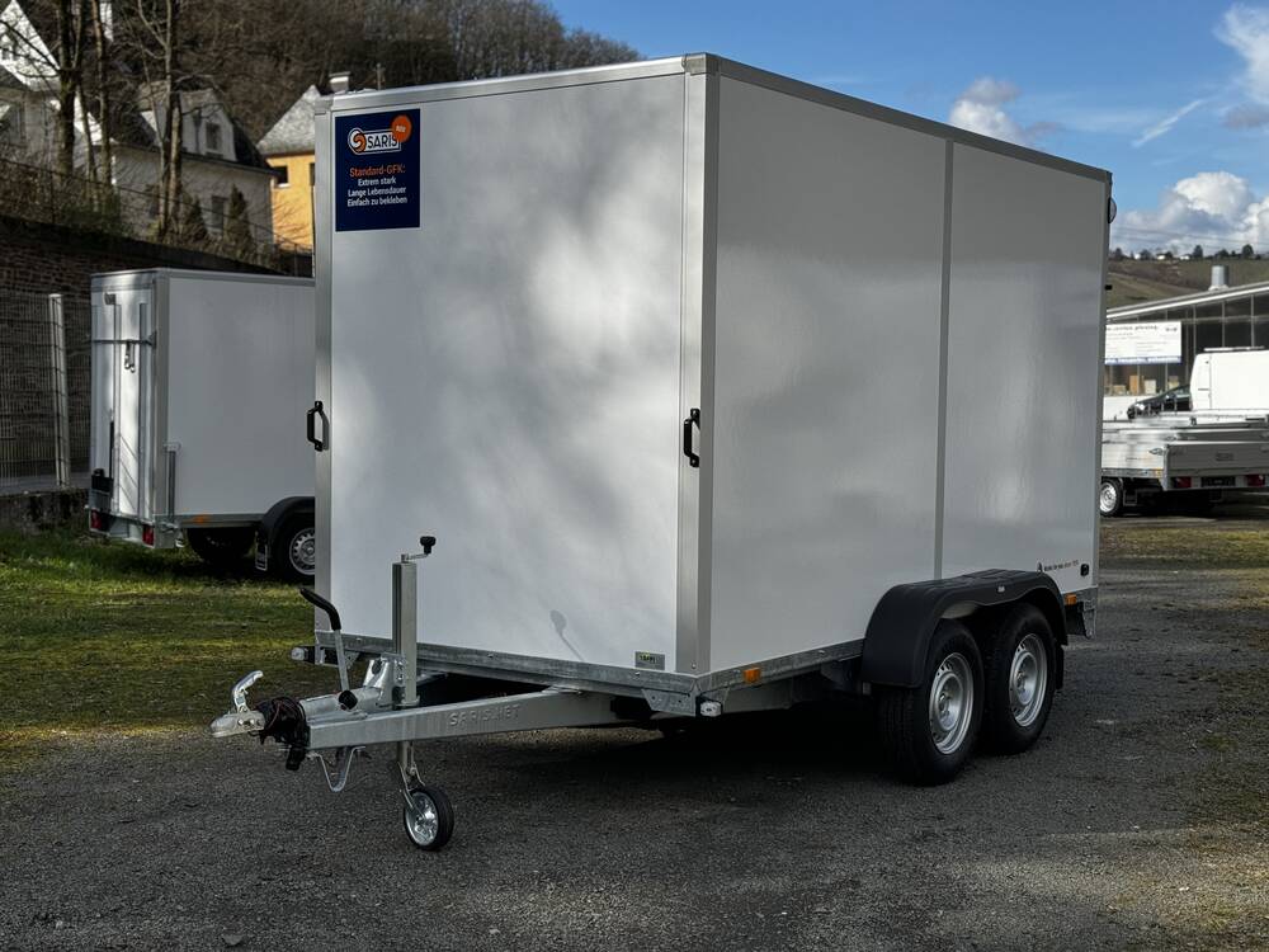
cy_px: 476
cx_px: 634
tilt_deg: -2.3
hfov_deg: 39.7
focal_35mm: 48
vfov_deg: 30.3
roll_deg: +1.4
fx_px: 1760
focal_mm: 6.86
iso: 64
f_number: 1.78
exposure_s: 1/4310
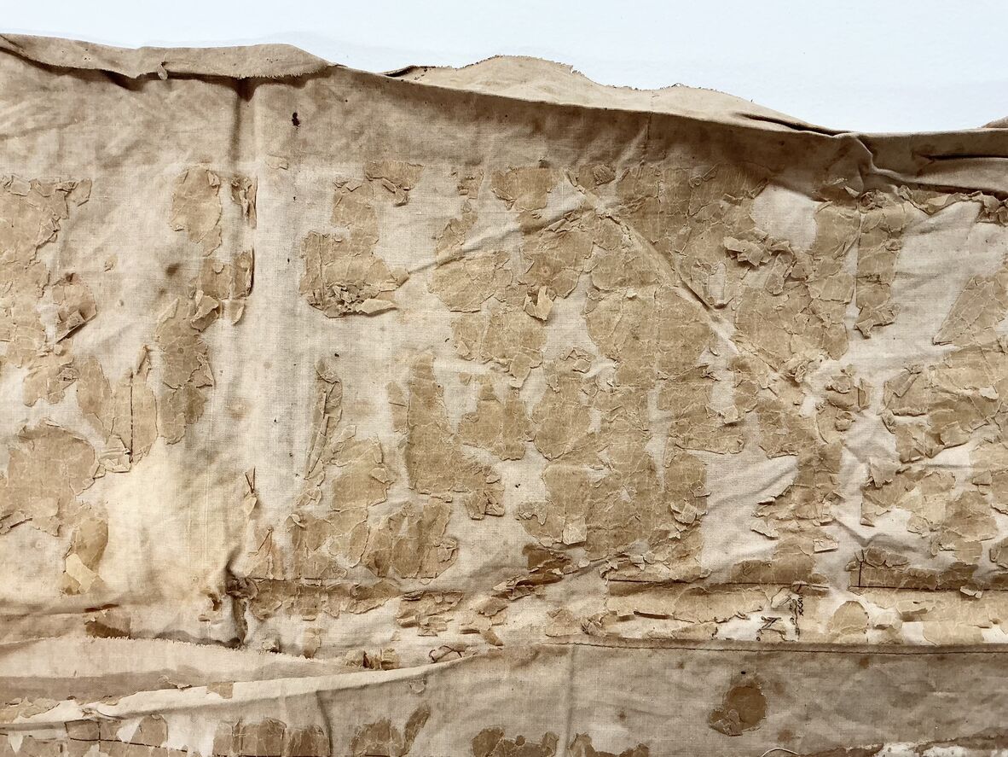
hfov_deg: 61.6
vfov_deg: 48.2
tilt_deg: -88.5
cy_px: 378
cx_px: 504
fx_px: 845
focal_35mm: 29
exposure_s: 1/60
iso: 50
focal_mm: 3
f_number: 1.8
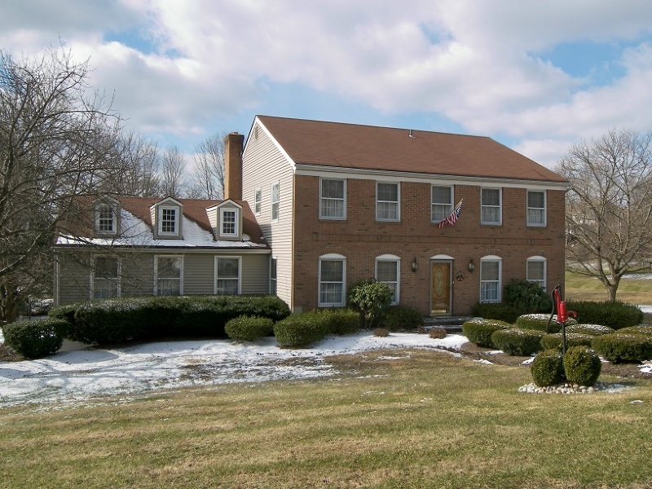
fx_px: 603
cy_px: 244
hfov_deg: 56.8
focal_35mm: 32
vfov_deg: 44.2
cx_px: 326
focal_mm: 6.8
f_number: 3.2
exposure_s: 1/800
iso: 50
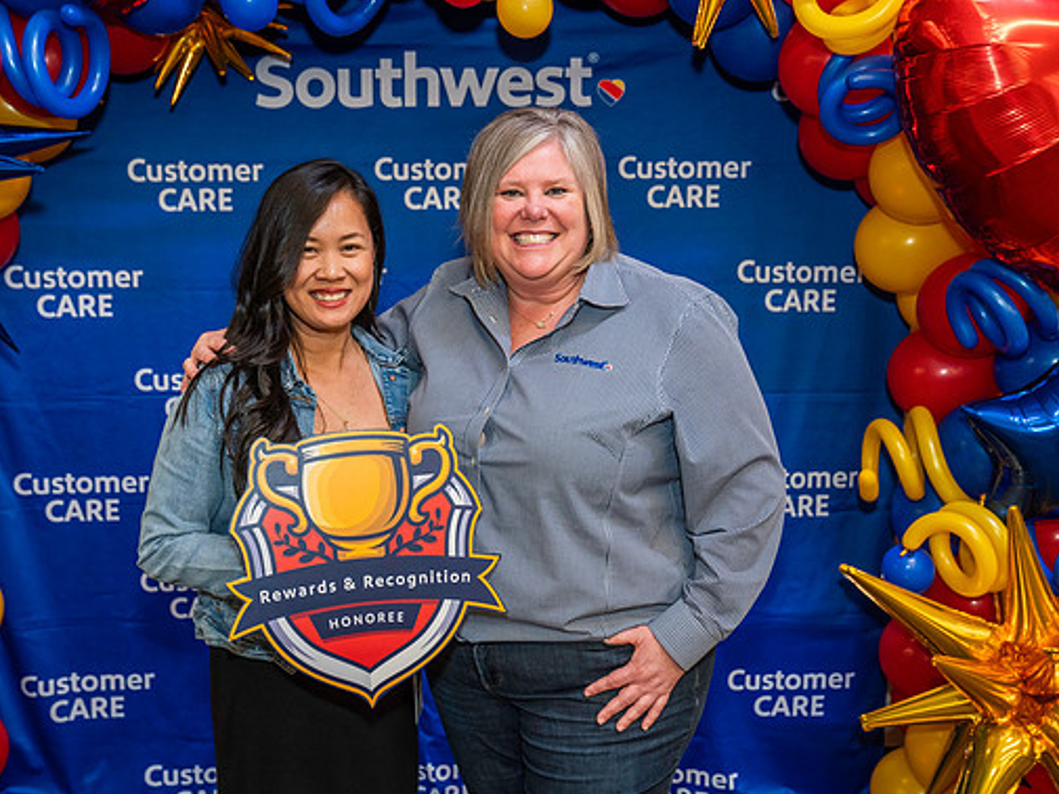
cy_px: 397
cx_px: 484
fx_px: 1285
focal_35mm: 42
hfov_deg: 44.7
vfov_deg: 34.4
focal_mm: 38
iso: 1250
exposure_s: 1/160
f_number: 4
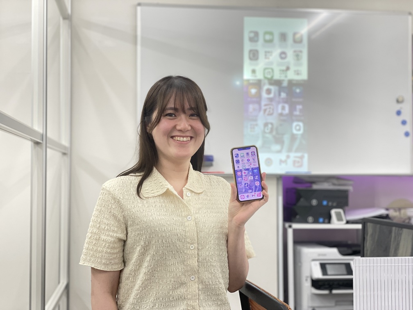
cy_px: 155
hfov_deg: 36.8
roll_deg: +0.0
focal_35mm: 52
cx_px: 206
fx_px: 620
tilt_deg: +3.0
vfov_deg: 28.0
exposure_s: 1/100
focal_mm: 6
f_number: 2
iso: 64
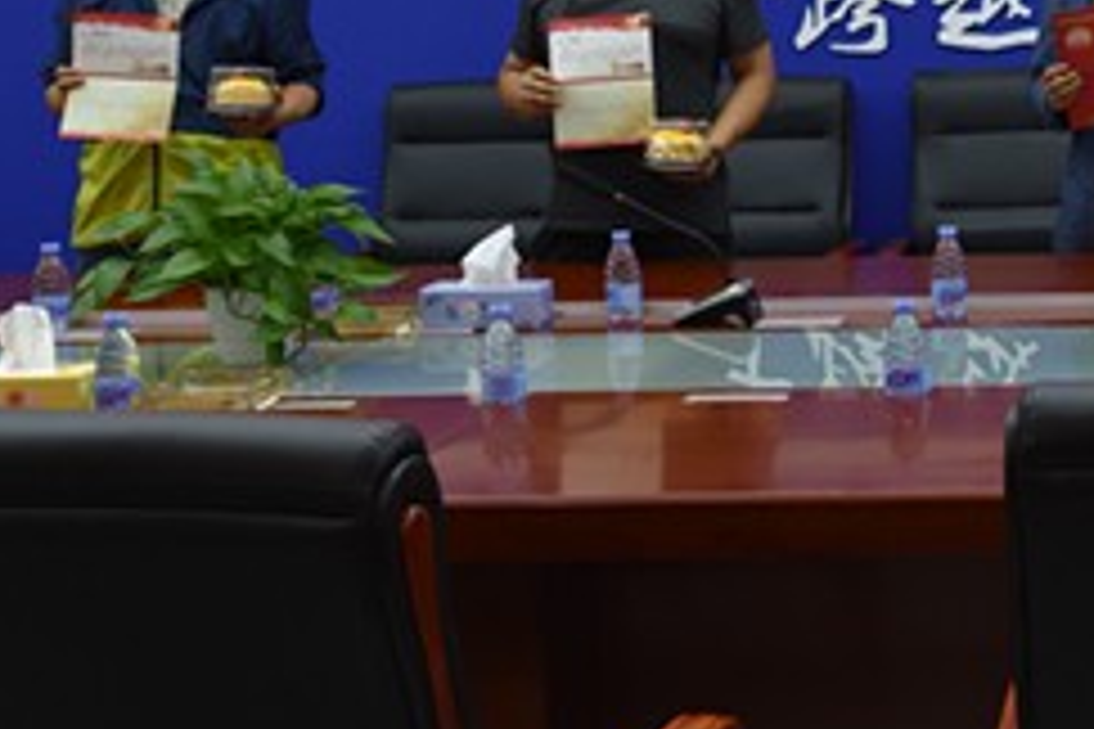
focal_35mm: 74
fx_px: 2249
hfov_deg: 25.9
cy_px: -50
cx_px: 1094
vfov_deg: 17.8
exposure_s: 1/80
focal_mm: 30
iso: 400
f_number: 4.5
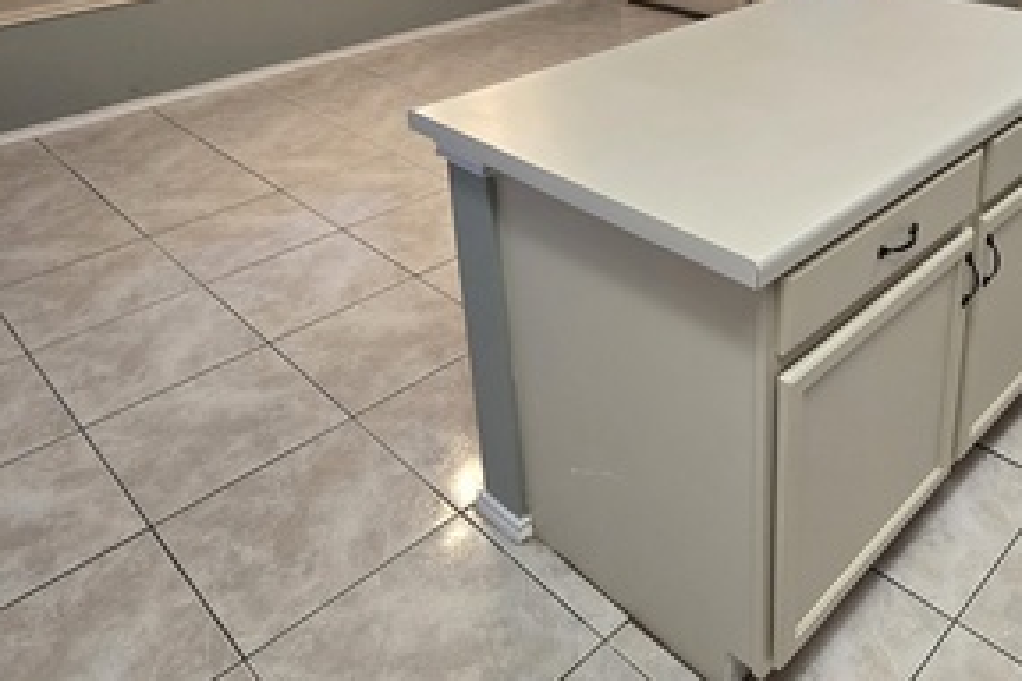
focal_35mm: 30
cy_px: 117
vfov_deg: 41.4
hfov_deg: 59.9
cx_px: 713
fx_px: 852
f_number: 2.2
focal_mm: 2.2
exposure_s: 1/60.2
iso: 125
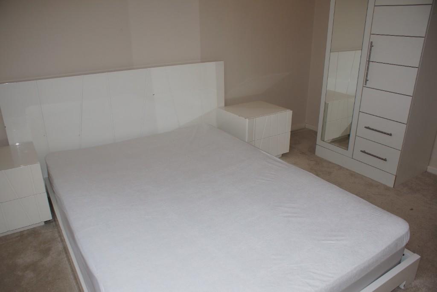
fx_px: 328
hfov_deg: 67.4
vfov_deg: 47.9
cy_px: 146
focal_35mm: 27
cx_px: 218
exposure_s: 1/160
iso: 250
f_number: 4
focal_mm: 18
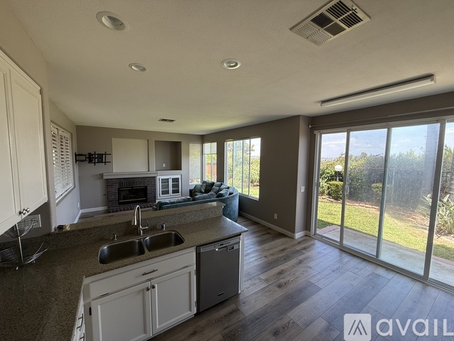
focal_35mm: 14
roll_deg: -0.5
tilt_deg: -5.0
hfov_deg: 102.1
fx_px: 184
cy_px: 170
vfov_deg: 85.7
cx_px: 227
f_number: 2.2
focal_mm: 2.22
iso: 100
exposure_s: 1/99
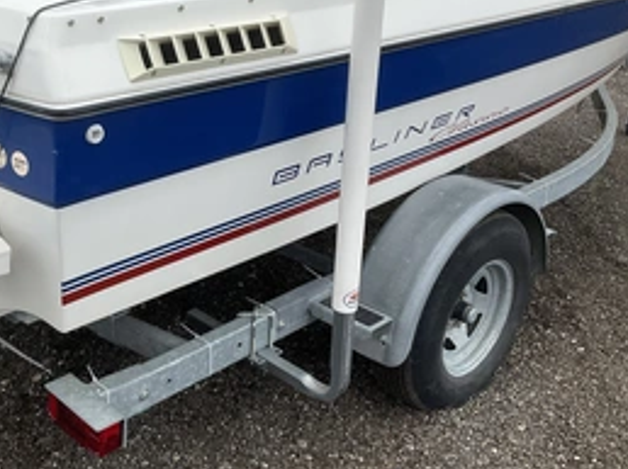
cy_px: 180
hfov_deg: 41.1
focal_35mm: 45
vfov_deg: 32.0
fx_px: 816
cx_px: 168
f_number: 1.8
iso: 25
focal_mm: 3
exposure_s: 1/1534
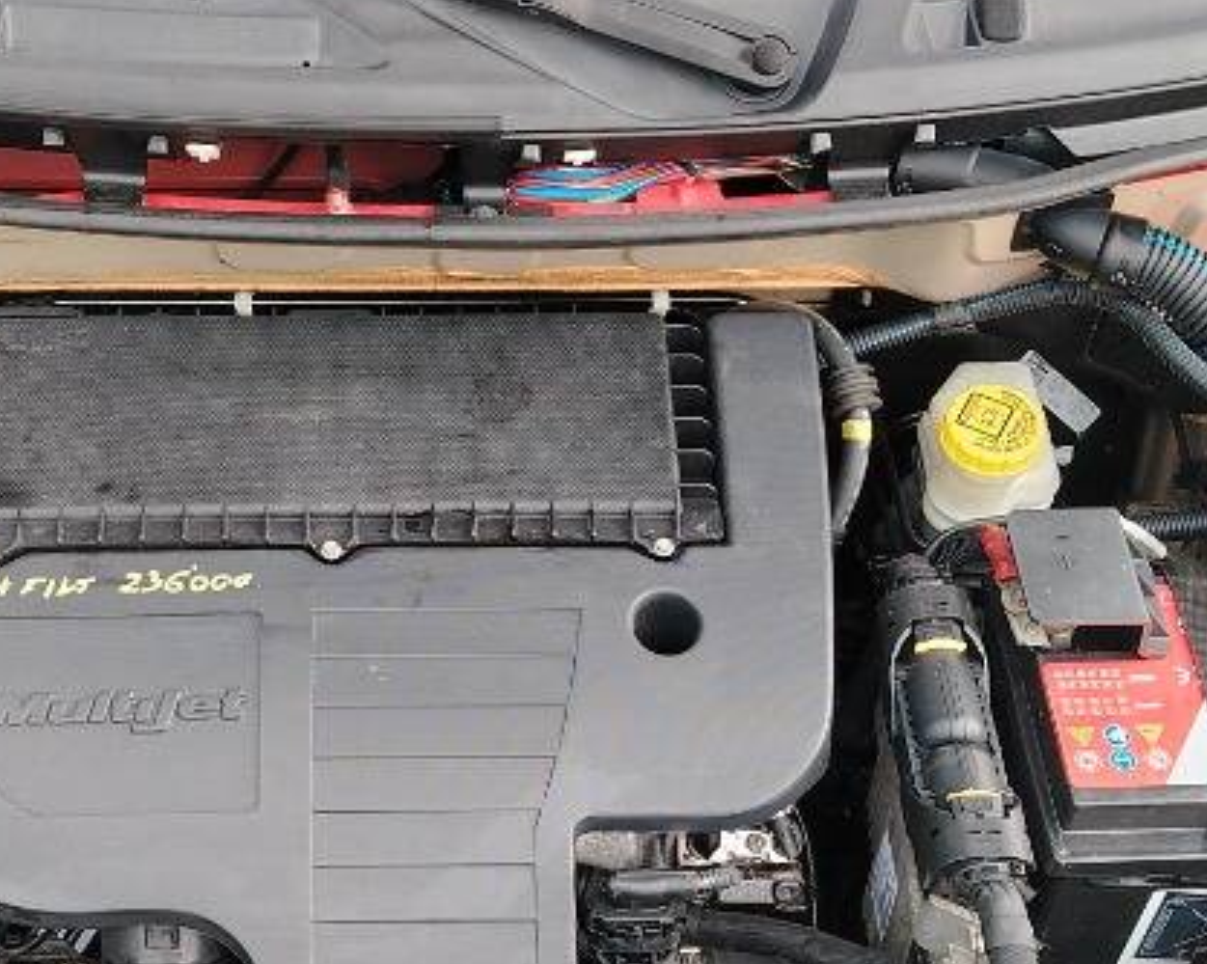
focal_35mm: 60
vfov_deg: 25.3
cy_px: 617
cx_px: 441
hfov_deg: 31.3
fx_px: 2142
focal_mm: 5.25
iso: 116
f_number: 1.75
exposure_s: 1/100
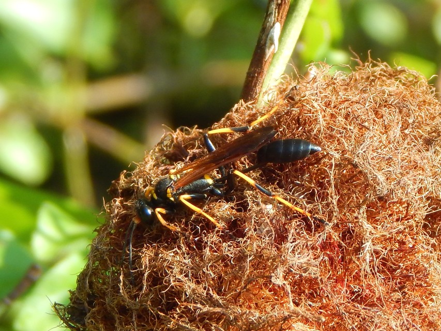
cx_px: 220
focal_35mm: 207
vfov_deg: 7.2
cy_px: 166
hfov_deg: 9.6
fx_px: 2638
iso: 125
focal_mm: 37.1
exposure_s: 1/125
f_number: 5.4
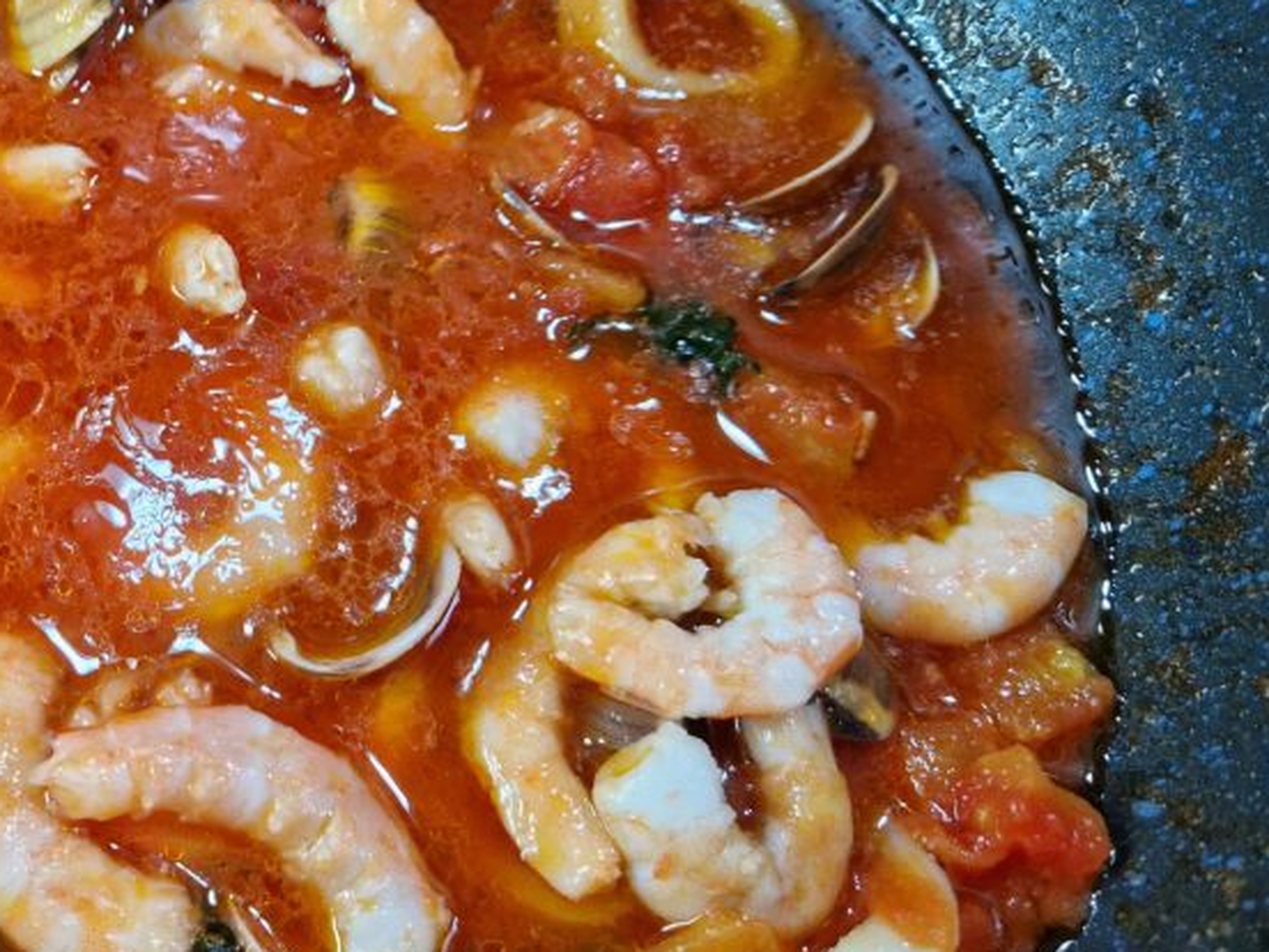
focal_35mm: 40
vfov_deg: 35.9
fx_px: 1466
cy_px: 504
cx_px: 172
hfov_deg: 43.5
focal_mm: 5.4
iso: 400
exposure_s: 1/100
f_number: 1.8
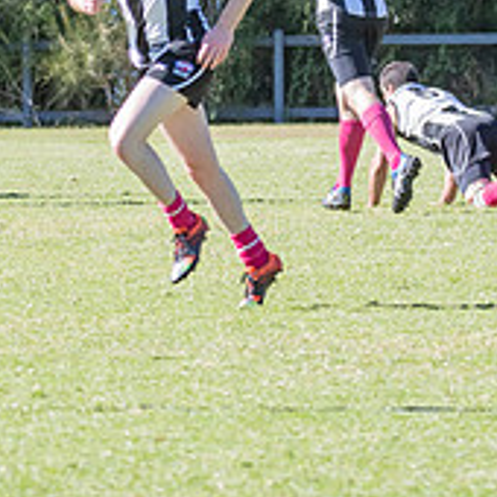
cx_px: -196
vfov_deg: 2.3
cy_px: 1
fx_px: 12573
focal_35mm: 774
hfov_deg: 2.3
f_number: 6.3
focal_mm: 170
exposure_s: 1/1600
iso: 800
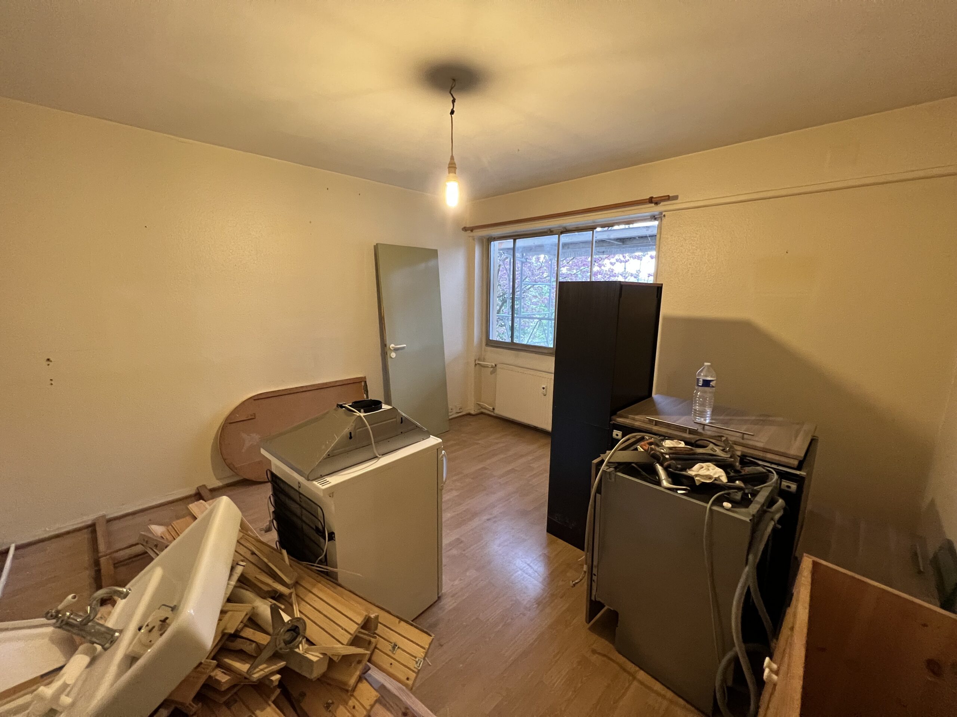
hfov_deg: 106.2
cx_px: 478
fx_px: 359
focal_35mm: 13
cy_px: 358
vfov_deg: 89.9
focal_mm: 1.57
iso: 500
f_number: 1.8
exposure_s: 1/50
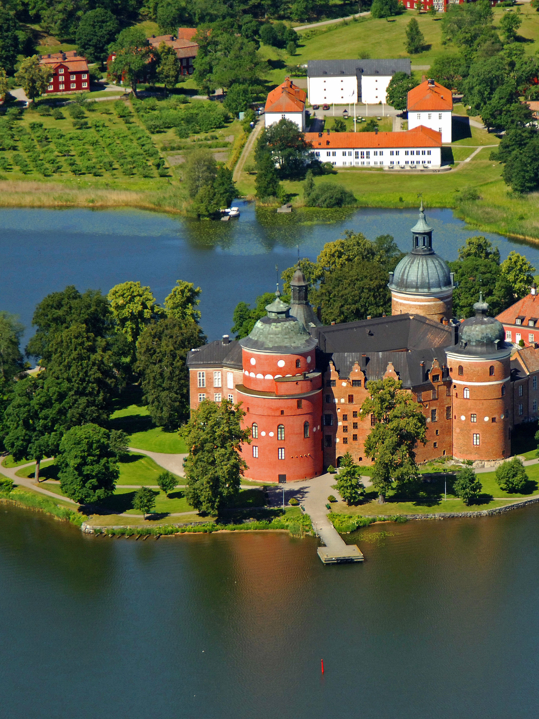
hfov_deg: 7.6
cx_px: 365
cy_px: 359
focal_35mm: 196
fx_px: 4069
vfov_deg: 10.1
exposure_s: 1/1000
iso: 400
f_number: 6.7
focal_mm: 90
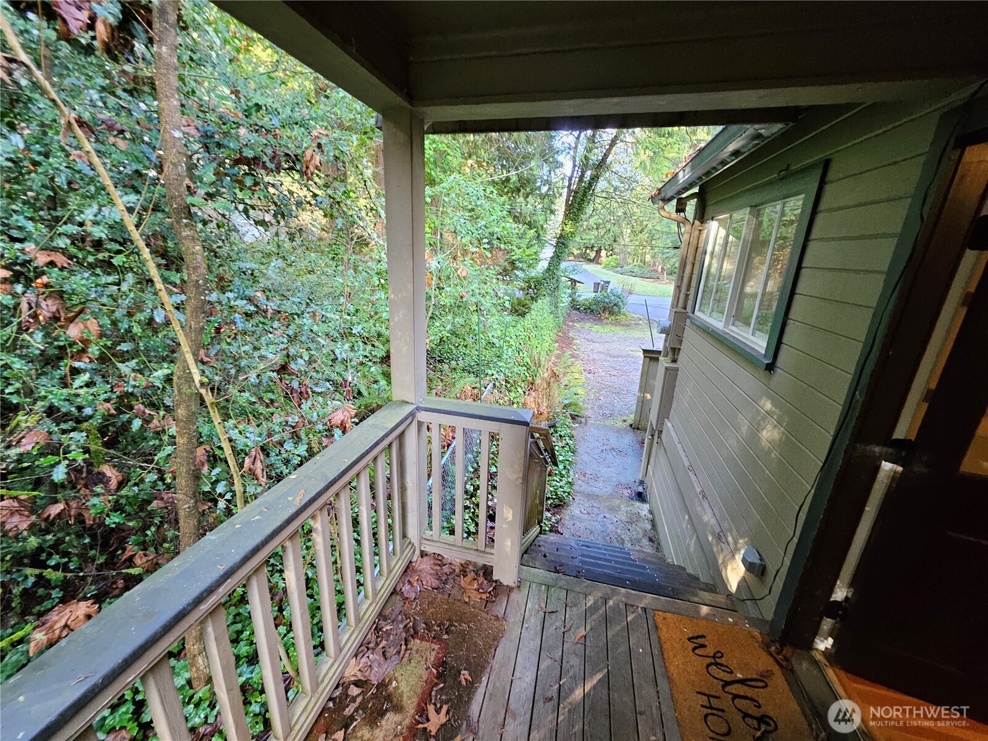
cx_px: 494
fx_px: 371
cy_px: 370
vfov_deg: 89.9
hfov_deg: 106.2
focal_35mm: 13
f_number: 2.2
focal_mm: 1.74
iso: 320
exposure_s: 1/40
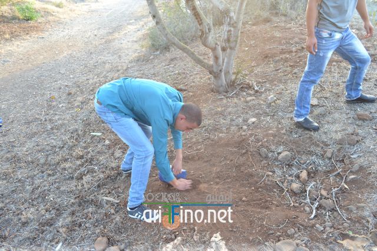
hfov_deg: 67.4
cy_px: 126
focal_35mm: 27
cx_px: 188
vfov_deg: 47.9
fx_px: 283
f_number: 5
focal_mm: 18
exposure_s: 1/100
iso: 400
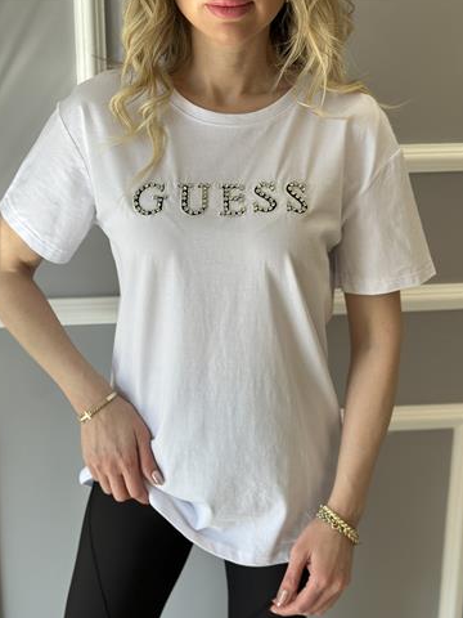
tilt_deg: -18.4
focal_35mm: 52
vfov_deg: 36.8
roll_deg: -0.4
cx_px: 219
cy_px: 327
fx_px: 927
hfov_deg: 28.0
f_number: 1.78
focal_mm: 6.86
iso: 80
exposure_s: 1/672
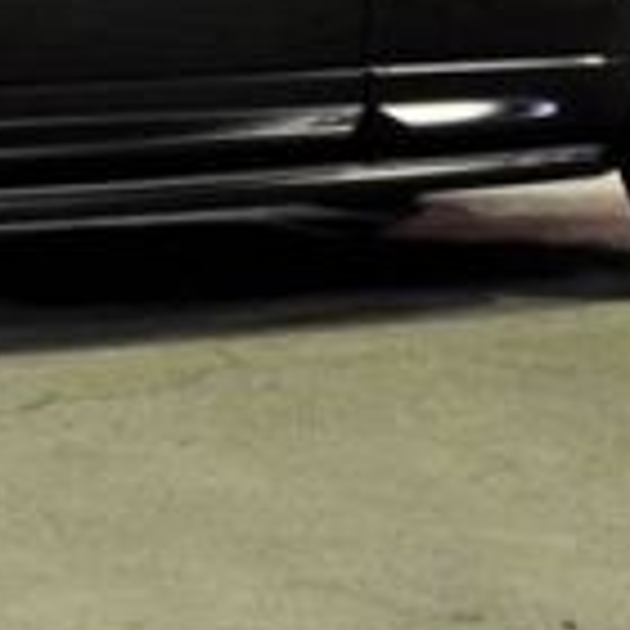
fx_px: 2409
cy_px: -160
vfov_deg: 14.4
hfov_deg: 14.6
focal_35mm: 117
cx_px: -50
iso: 640
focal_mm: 22
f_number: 4
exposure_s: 1/15
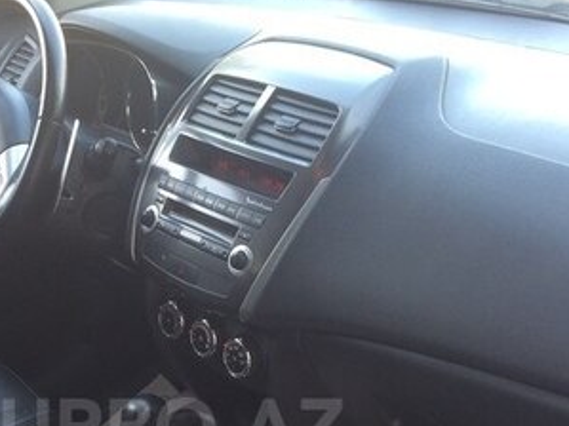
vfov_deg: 22.1
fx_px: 1052
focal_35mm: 64
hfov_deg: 29.8
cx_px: 148
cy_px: 427
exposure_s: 1/50
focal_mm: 4.15
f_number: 2.2
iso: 32
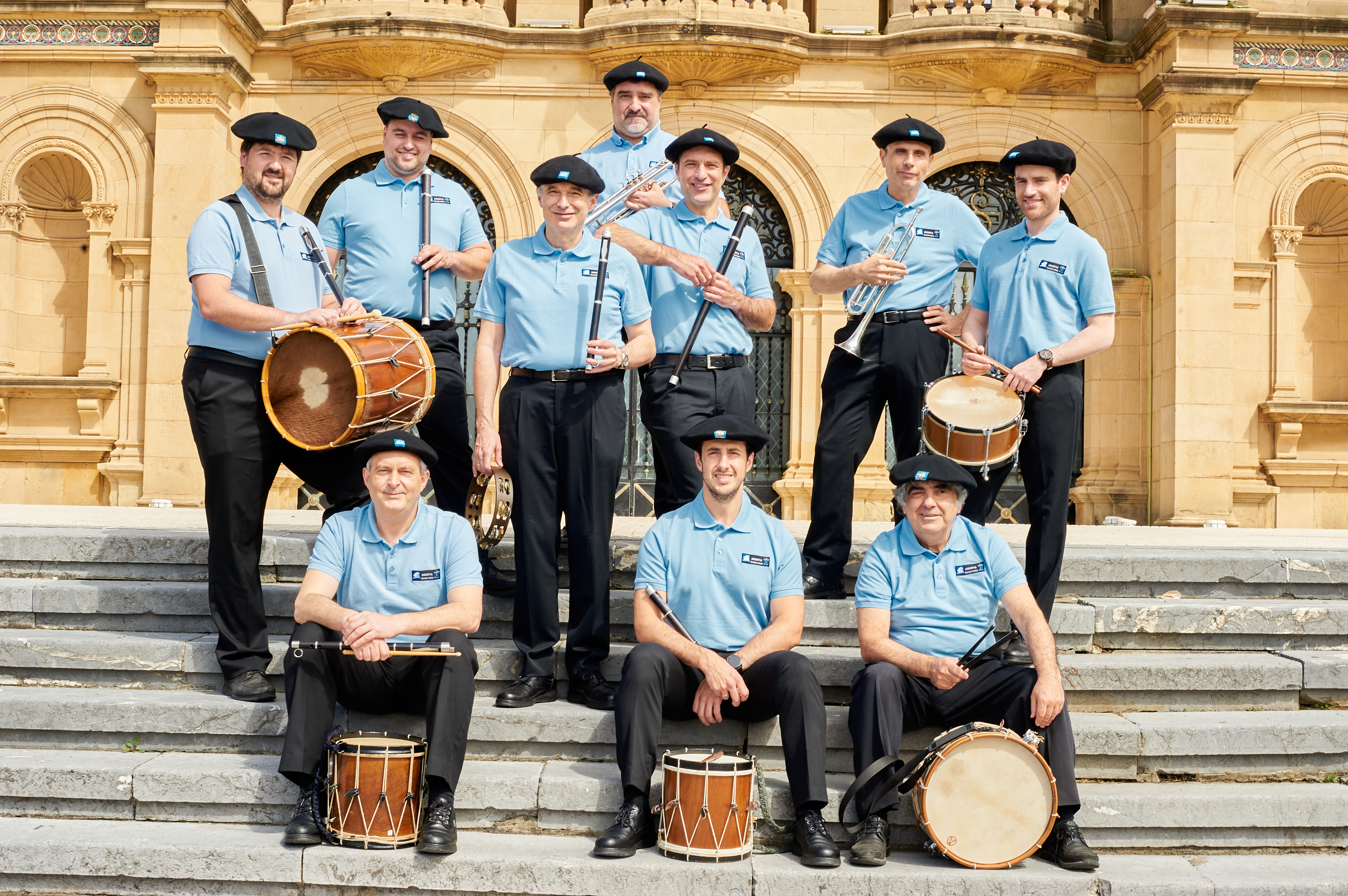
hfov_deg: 39.6
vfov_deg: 27.0
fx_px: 1871
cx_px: 674
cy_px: 448
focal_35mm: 50
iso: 200
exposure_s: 1/100
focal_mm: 50
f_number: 16
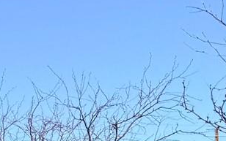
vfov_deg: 7.7
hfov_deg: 9.7
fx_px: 1042
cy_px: 170
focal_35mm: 169
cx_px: -433
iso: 80
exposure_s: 1/4405
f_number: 1.78
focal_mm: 6.76
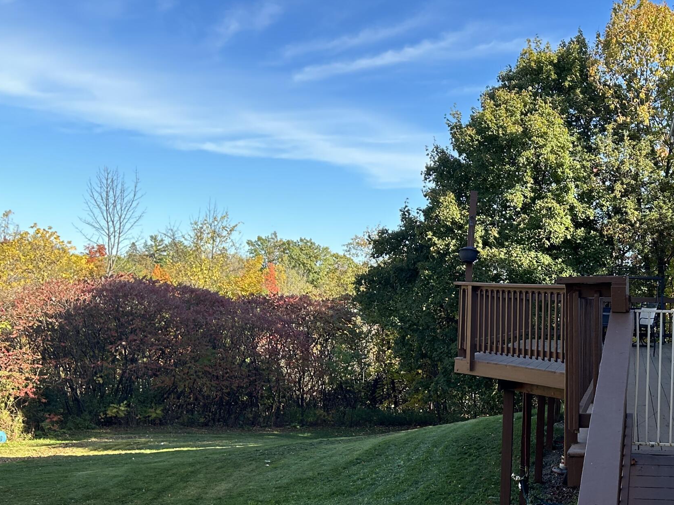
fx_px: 915
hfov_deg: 38.3
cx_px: 575
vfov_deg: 30.8
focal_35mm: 47
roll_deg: -1.8
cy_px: 312
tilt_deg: +0.0
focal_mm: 5.7
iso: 50
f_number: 1.5
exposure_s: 1/982
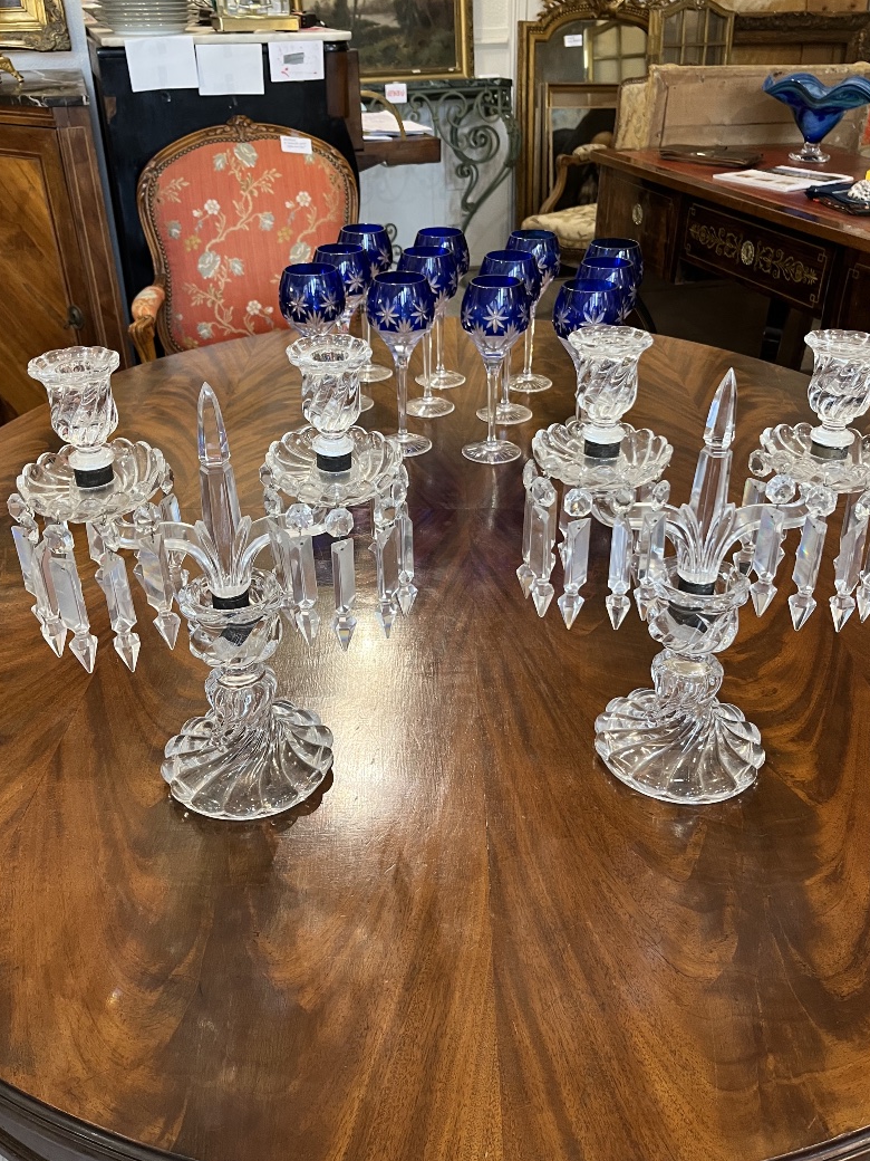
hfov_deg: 46.8
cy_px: 526
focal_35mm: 30
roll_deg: +0.9
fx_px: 1005
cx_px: 439
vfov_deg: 59.9
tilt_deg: -27.9
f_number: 1.6
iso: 250
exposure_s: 1/50
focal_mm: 5.1
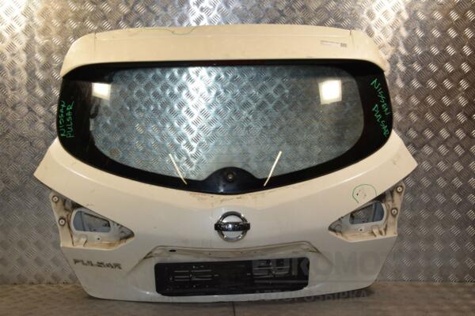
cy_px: 158
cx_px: 238
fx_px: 633
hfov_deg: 41.1
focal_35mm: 48
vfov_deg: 28.1
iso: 800
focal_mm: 32
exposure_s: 1/200
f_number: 10
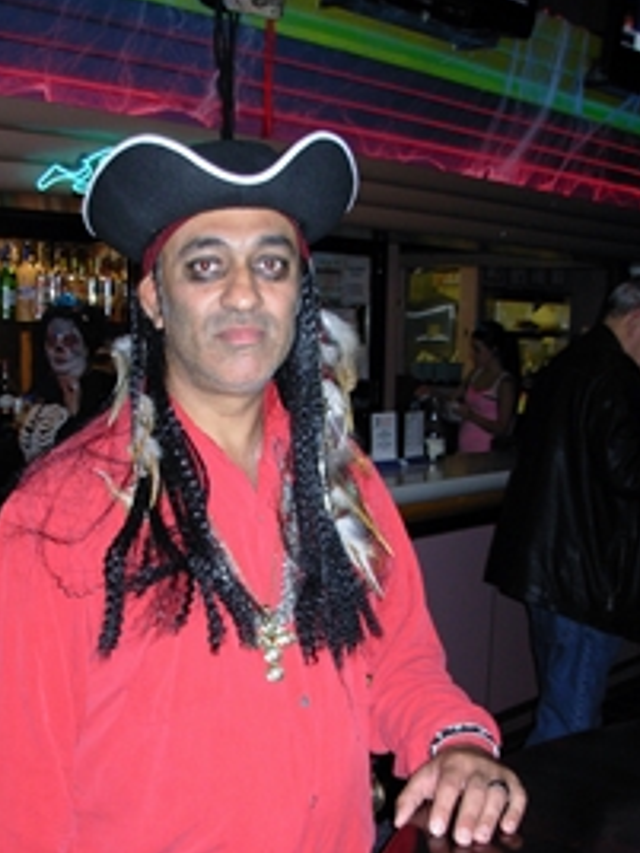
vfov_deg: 37.1
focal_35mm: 51
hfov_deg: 28.5
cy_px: 560
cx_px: 242
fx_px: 1257
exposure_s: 1/37
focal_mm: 6.3
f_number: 2.9
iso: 58
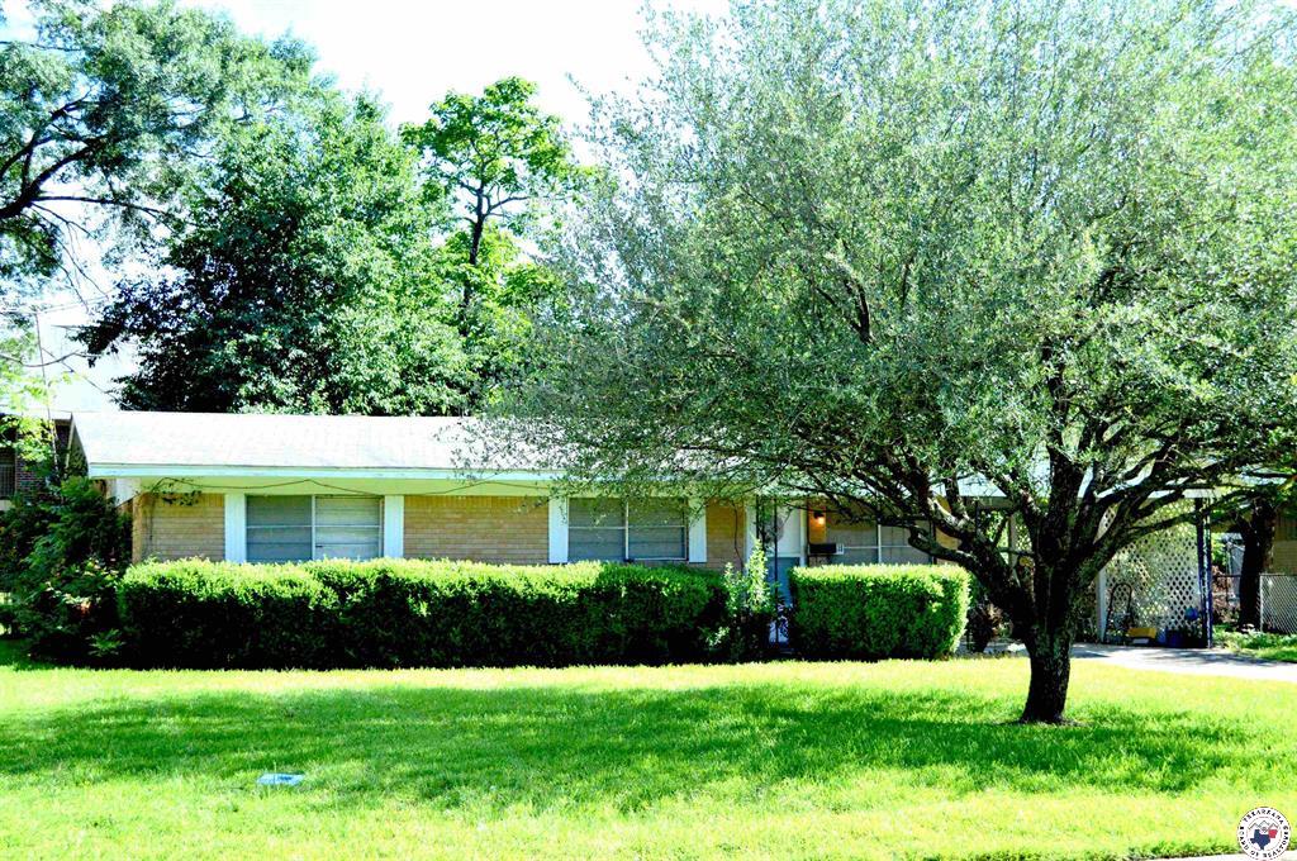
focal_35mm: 51
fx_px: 1835
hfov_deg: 38.9
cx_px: 648
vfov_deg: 26.4
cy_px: 430
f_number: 5
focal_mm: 34
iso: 800
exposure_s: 1/2000
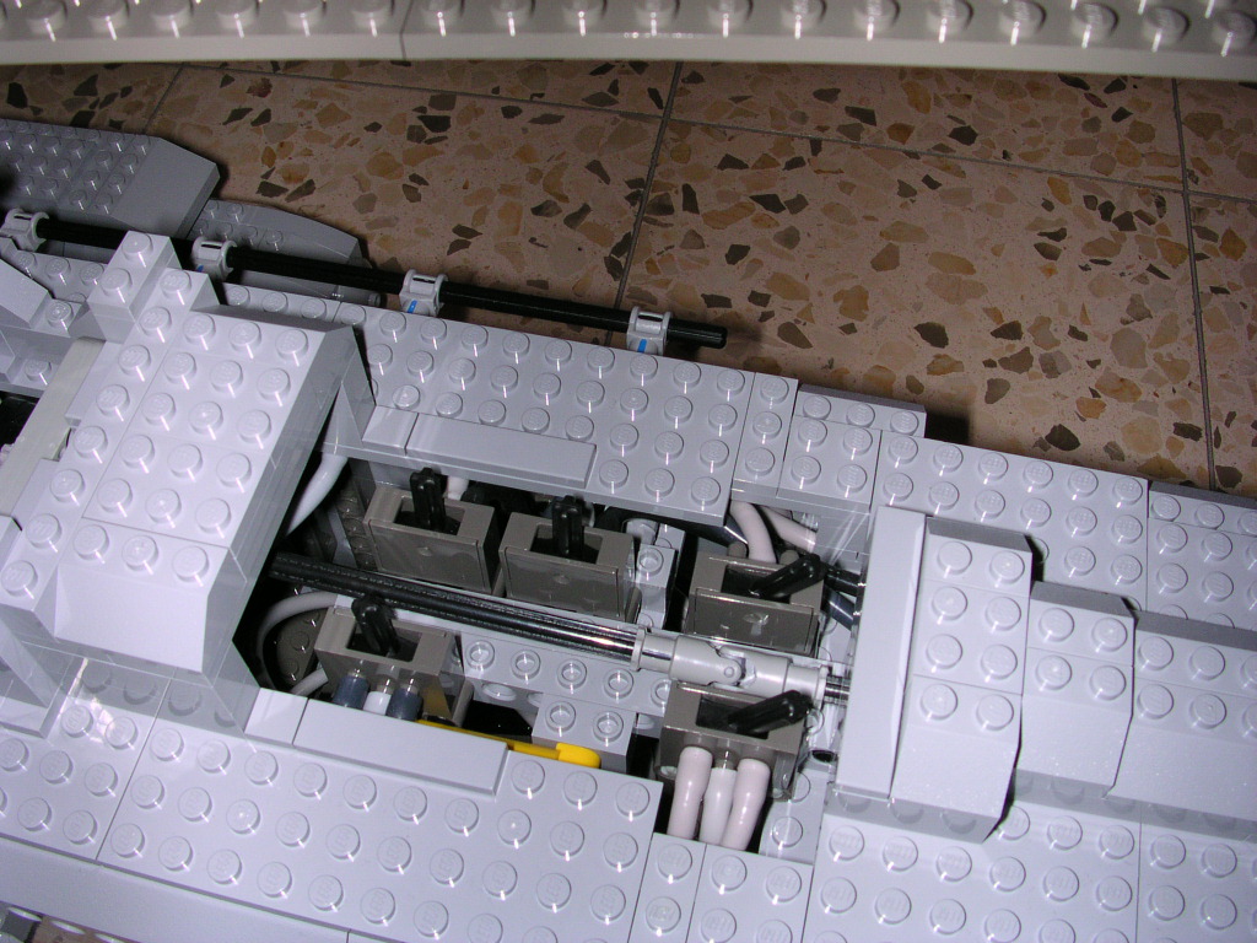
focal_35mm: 37
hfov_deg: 50.1
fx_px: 1344
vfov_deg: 38.7
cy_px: 472
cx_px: 628
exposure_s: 1/60
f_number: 4.5
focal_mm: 5.6
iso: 100
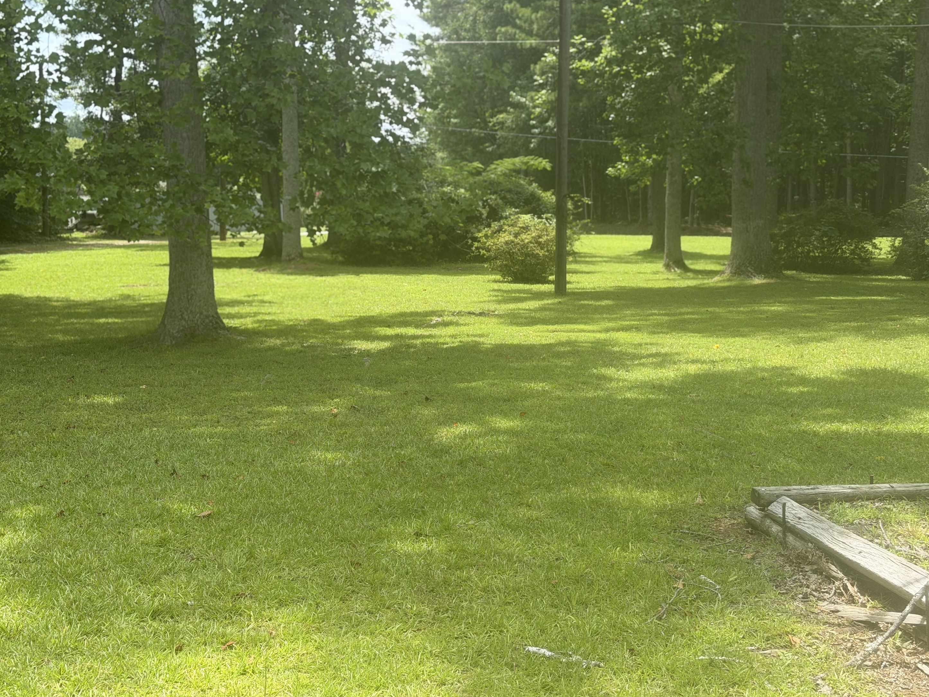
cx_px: 442
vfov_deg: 28.6
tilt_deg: -5.6
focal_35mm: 51
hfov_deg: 37.5
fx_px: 1369
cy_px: 338
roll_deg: -1.1
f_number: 1.78
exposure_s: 1/1678
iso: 80
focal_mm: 6.76
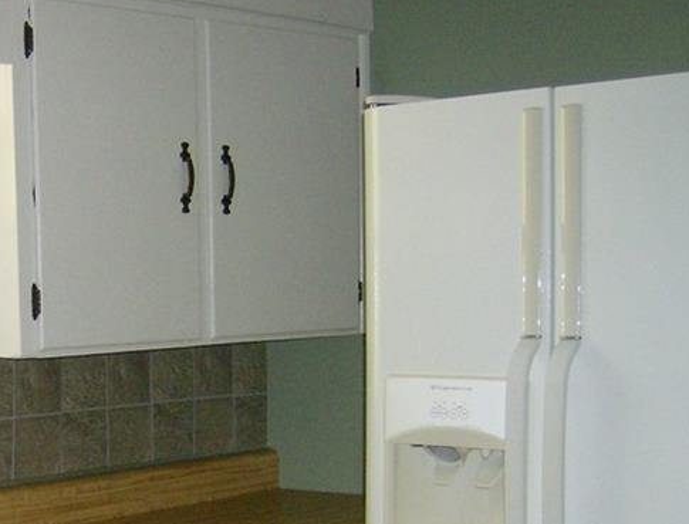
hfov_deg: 24.5
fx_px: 1501
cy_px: 466
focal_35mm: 75
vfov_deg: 19.5
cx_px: -21
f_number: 2.8
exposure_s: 1/60
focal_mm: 6
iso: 200
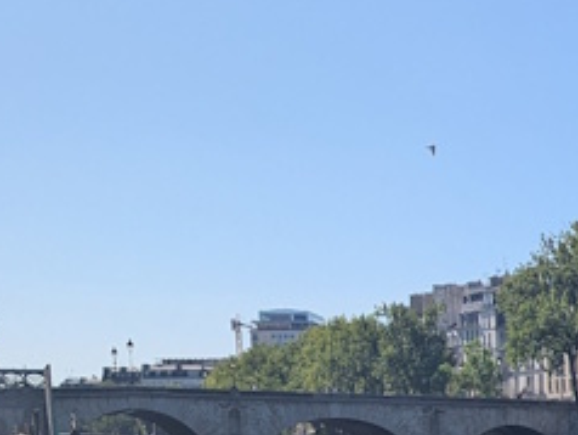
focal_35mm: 101
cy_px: 665
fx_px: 1688
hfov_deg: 17.0
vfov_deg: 13.7
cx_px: 947
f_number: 1.68
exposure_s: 1/1095
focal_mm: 6.9
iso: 21
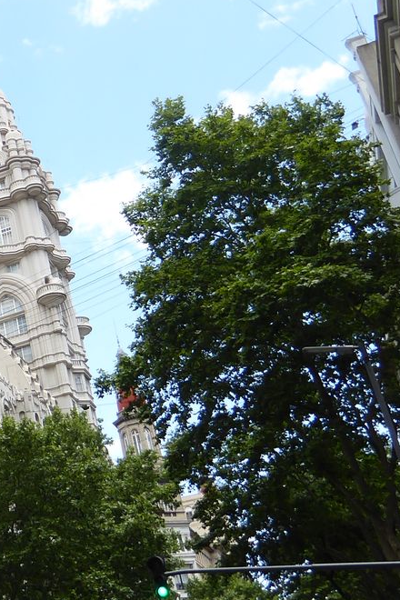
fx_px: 1050
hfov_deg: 20.2
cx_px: -77
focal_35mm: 63
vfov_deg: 31.8
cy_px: 237
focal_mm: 4.3
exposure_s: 1/320
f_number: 3.3
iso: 80
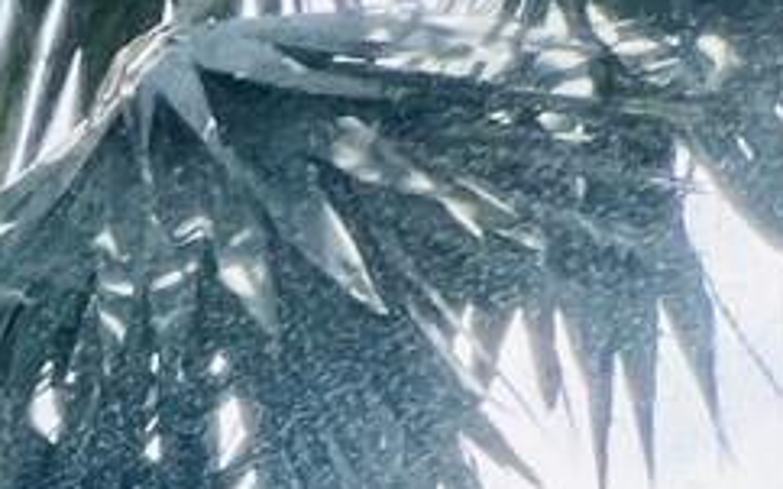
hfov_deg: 10.3
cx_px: -1789
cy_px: 1516
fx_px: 1941
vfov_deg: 10.1
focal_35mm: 91
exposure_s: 1/322
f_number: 1.8
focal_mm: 1.57
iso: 32
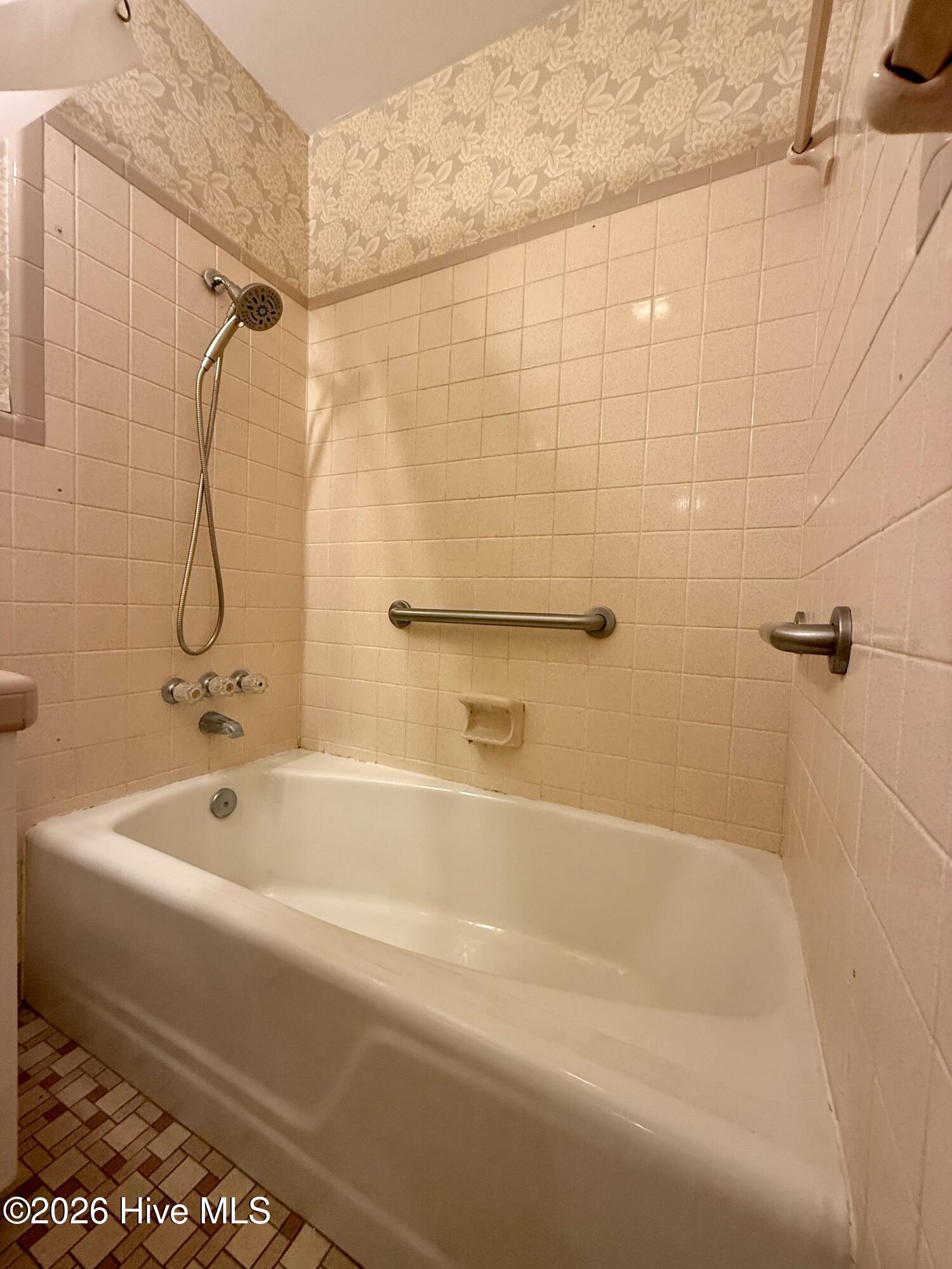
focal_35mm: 14
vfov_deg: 102.1
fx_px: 513
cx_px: 476
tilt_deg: -0.5
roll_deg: -1.6
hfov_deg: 85.7
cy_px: 634
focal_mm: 2.22
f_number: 2.2
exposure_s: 1/120
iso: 250
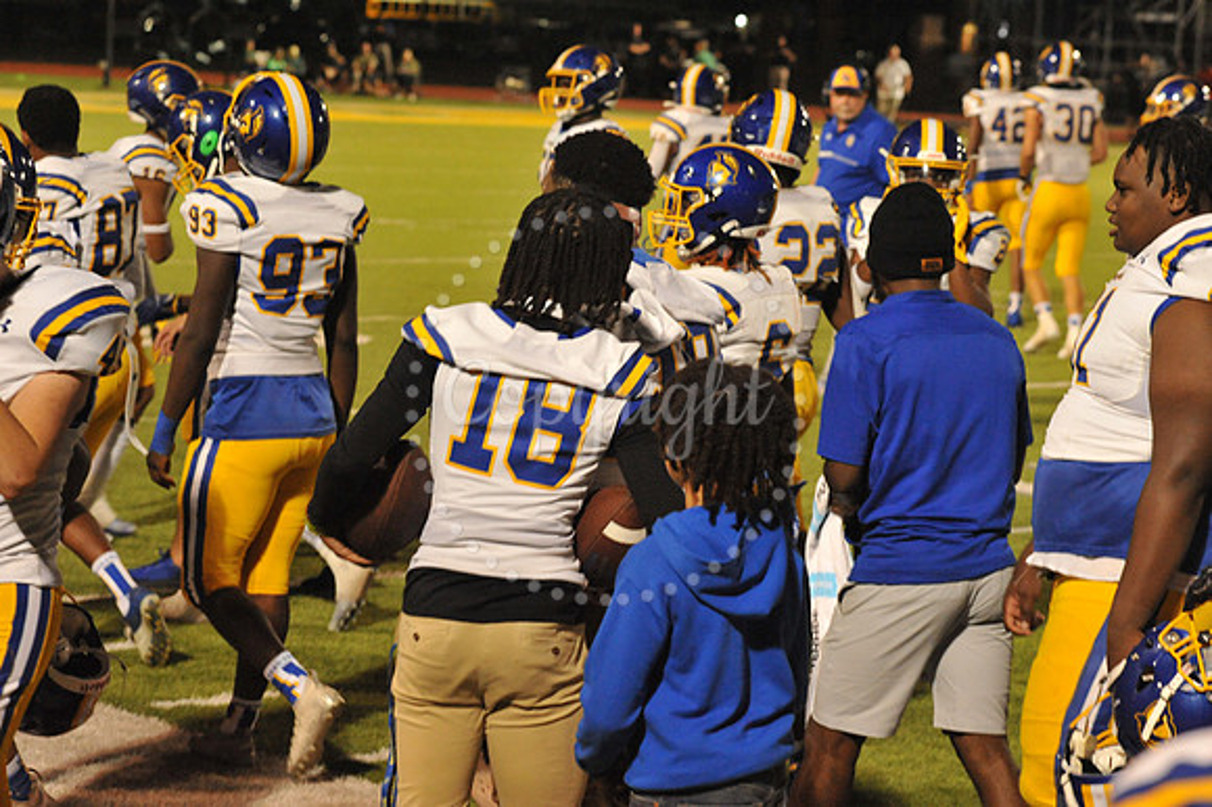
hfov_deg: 18.3
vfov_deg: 12.2
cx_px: 606
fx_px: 3768
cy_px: 404
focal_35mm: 112
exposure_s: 1/200
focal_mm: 112
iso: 6400
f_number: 6.3
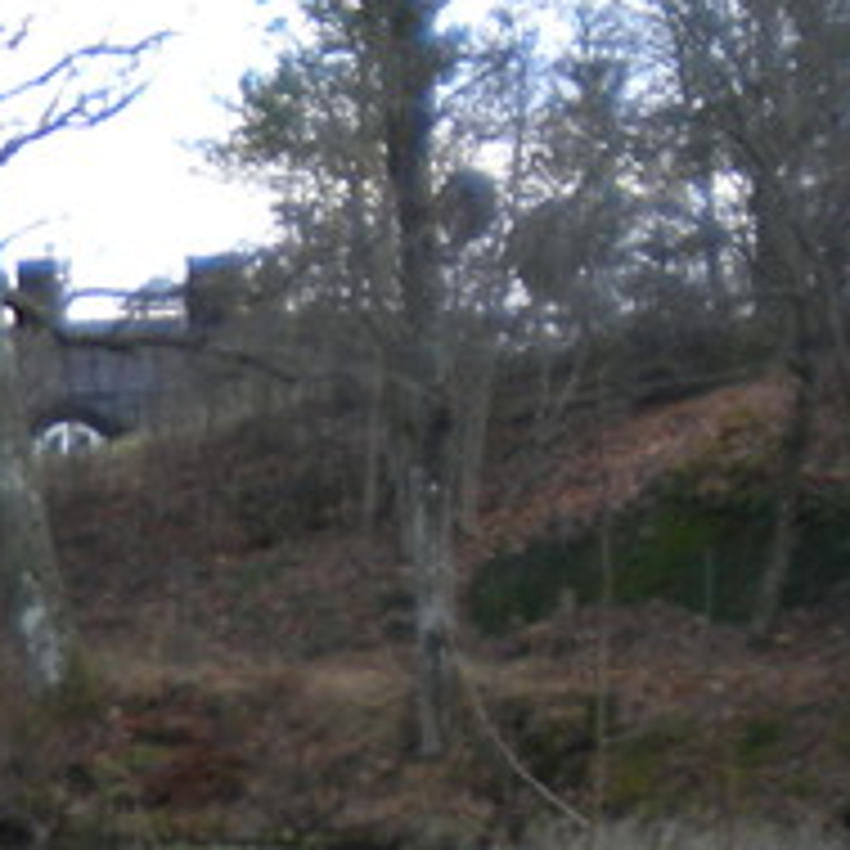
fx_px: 4362
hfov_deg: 9.9
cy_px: 1462
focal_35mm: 157
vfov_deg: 10.5
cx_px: -1124
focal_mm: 6.3
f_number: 3.1
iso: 89
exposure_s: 1/53.1
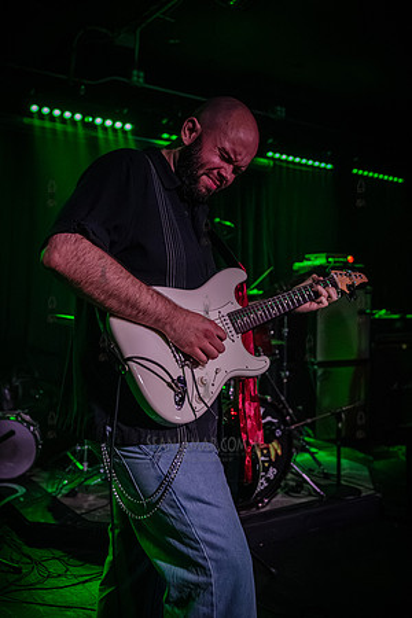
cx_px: 206
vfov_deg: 54.4
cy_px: 309
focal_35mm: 35
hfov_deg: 37.9
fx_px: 601
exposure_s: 1/320
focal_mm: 35
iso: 16000
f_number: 3.2
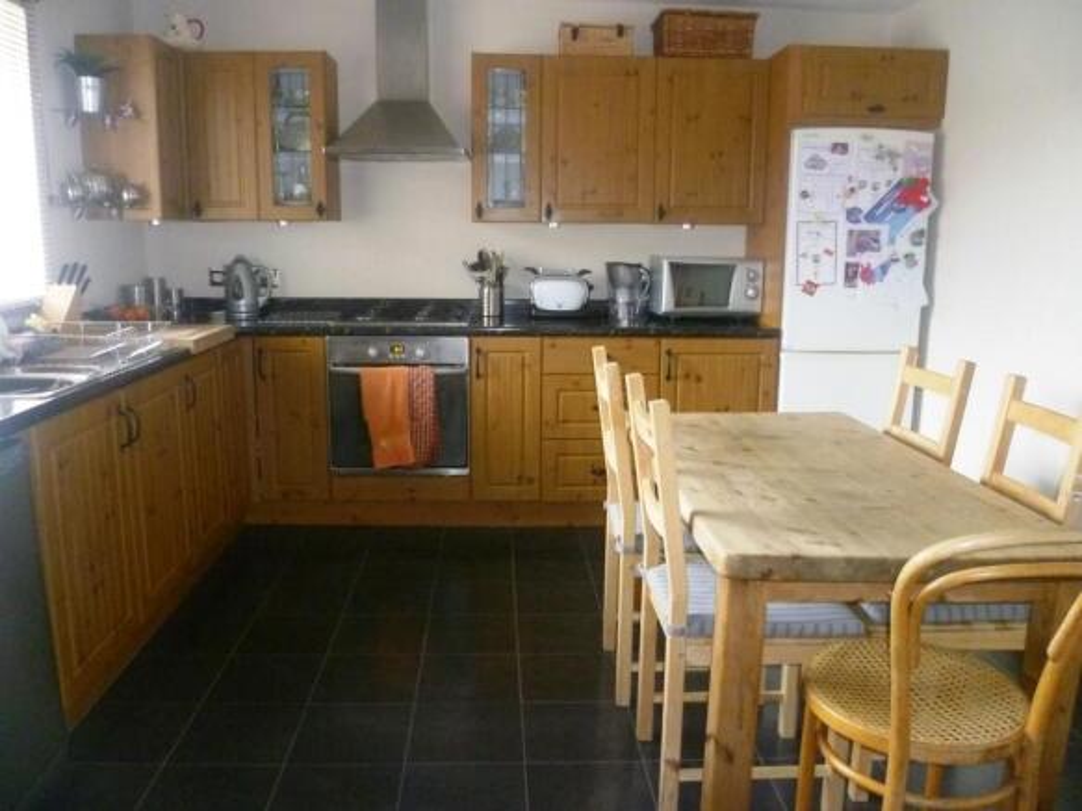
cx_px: 541
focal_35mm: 28
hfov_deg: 63.5
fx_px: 875
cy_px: 406
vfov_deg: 49.7
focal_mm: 5
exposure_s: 1/30
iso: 400
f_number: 2.8
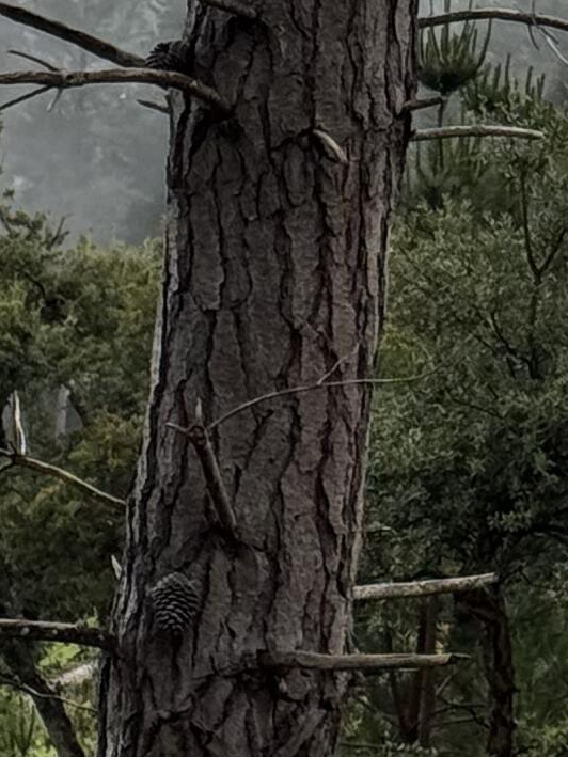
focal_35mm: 273
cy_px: 460
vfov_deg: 7.3
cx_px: 930
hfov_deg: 5.4
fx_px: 5971
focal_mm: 6.76
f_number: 1.78
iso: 64
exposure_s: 1/783
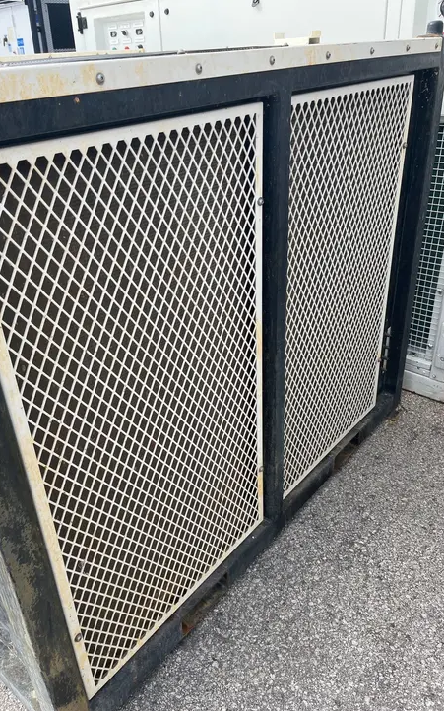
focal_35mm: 28
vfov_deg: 66.5
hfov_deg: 44.4
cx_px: 189
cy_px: 360
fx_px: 542
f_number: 1.6
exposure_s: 1/1212
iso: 50
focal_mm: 5.1
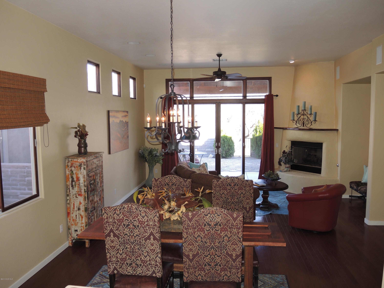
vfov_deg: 49.7
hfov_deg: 63.4
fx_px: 311
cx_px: 192
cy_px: 144
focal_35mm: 28
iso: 160
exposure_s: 1/60
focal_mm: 6
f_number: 2
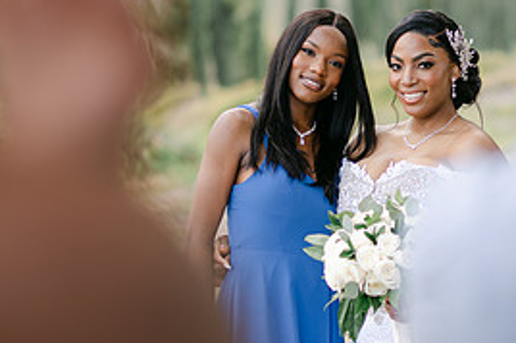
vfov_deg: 7.4
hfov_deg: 11.2
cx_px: 389
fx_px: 2634
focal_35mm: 184
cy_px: 181
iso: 100
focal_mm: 85
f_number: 2
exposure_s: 1/800
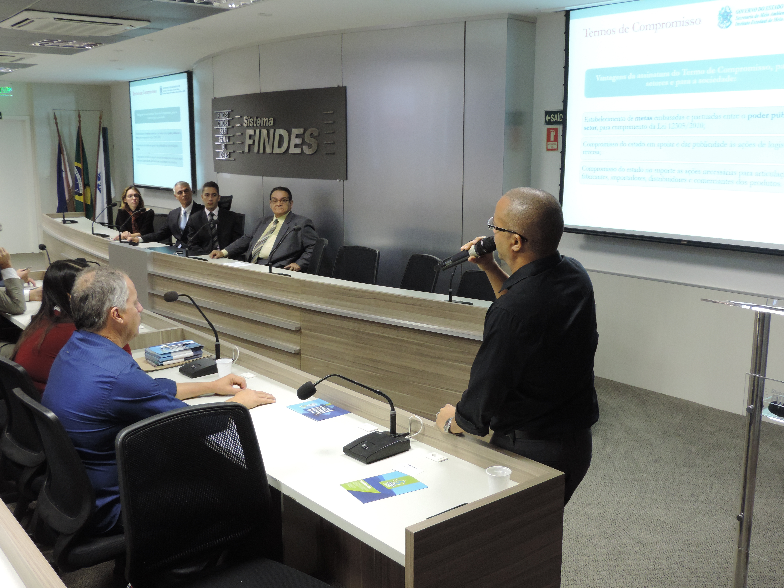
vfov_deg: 40.7
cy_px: 294
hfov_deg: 52.6
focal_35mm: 35
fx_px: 793
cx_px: 392
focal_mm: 6.2
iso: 400
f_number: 3.3
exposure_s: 1/25
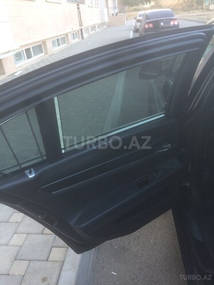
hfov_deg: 48.2
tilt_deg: -27.1
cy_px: 142
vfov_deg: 61.7
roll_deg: +6.8
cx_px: 107
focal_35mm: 29
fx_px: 239
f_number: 2.2
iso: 40
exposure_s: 1/50
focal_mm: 4.15
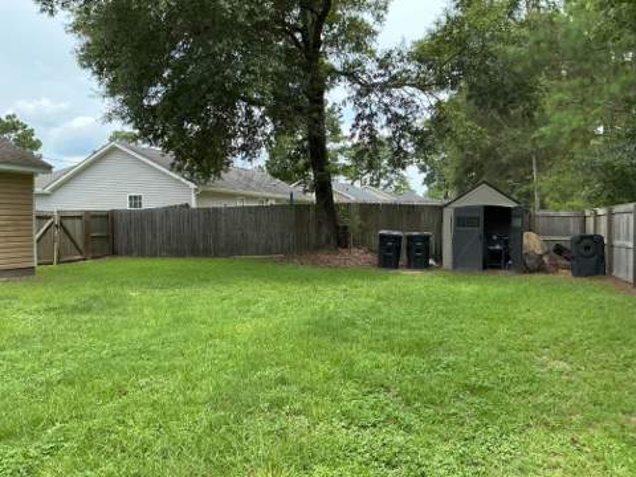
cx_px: 318
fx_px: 533
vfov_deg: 48.2
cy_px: 238
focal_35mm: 29
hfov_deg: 61.7
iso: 25
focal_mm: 3
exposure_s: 1/540
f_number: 1.8
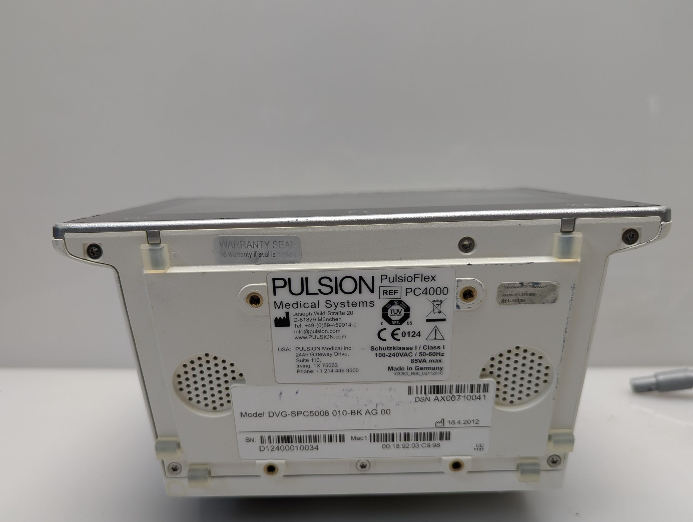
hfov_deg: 67.2
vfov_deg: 53.1
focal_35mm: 26
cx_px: 338
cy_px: 282
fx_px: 521
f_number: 1.85
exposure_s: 1/100
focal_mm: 6.81
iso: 80
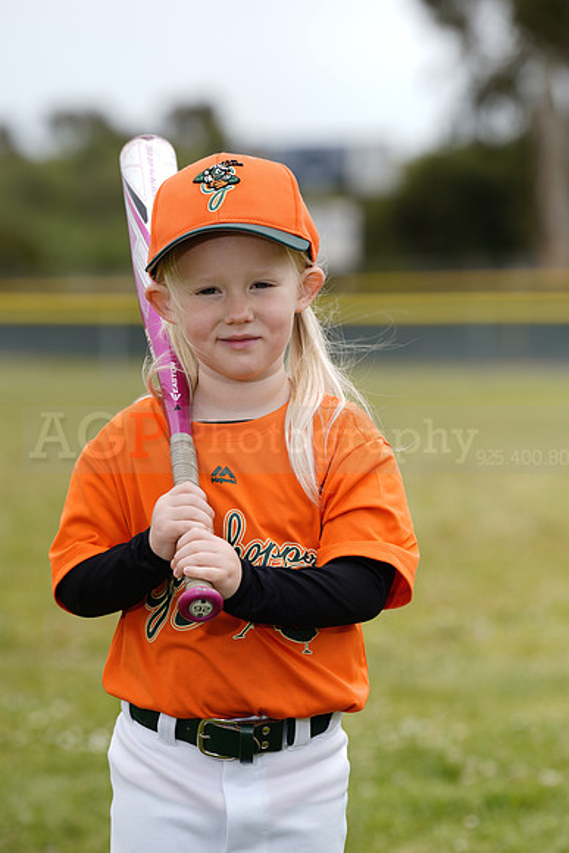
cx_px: 284
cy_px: 426
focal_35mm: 188
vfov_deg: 10.9
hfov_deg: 7.3
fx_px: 4454
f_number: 5.6
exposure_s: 1/250
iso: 50
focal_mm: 188
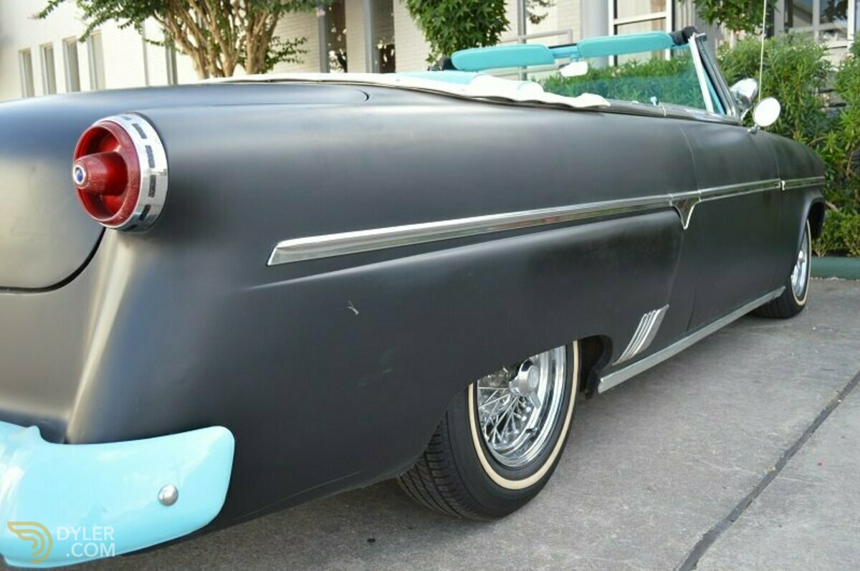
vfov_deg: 39.9
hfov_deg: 57.3
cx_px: 430
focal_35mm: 33
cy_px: 286
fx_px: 787
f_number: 5.6
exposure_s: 1/125
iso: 280
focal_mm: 22
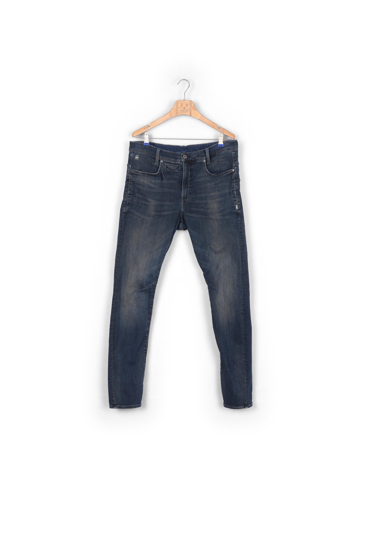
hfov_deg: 35.0
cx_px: 184
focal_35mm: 38
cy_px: 277
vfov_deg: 50.7
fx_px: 584
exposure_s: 1/125
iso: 100
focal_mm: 38
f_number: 11
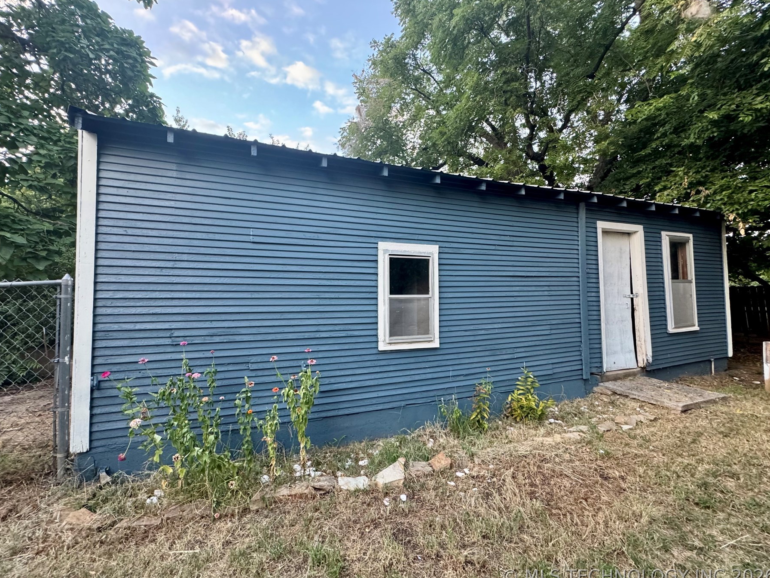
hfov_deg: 98.1
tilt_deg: +2.3
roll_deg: +1.2
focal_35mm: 15
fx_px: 334
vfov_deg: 81.7
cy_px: 281
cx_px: 367
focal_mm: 2.22
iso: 320
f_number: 2.2
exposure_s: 1/97
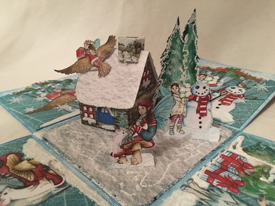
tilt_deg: -22.6
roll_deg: +0.9
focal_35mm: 29
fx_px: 230
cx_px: 138
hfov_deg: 61.7
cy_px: 103
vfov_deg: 48.2
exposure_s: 1/20
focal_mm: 4.15
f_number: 2.2
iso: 200
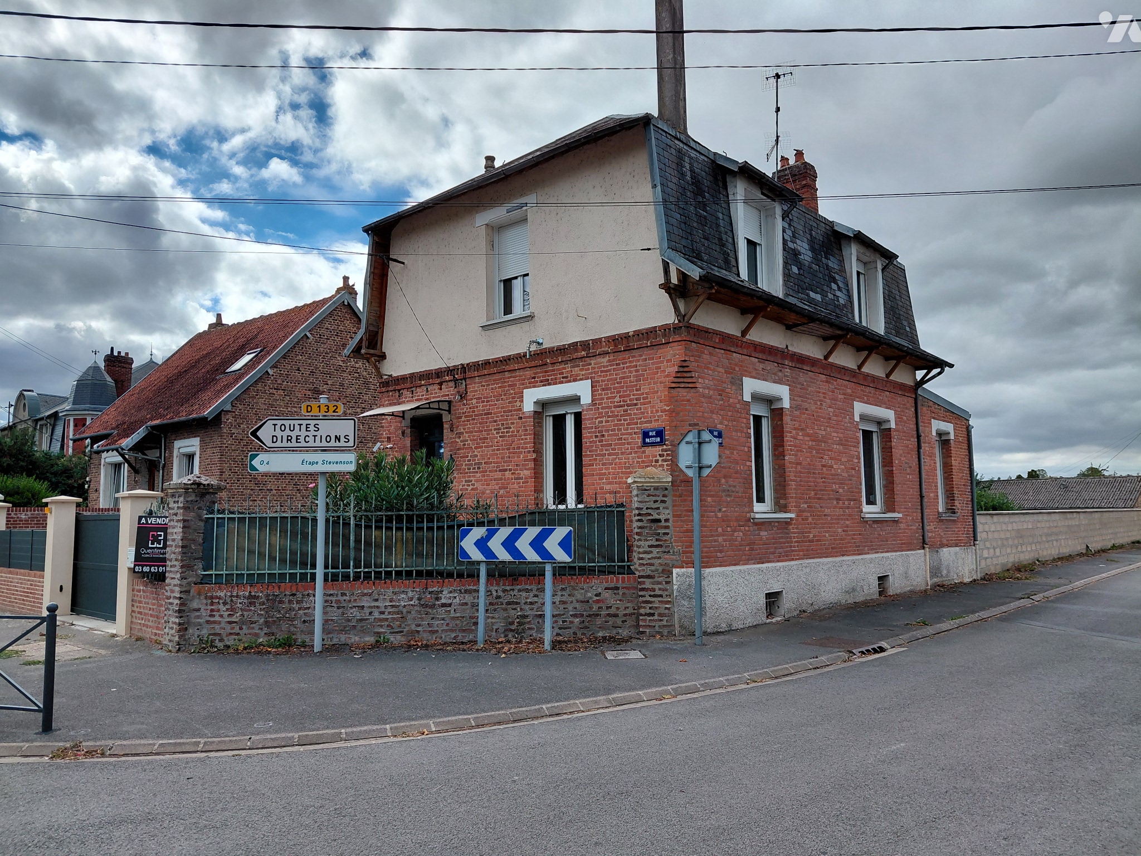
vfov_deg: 54.9
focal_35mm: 25
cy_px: 428
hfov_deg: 69.4
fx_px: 824
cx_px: 570
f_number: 1.8
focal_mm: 4.69
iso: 50
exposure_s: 1/2769
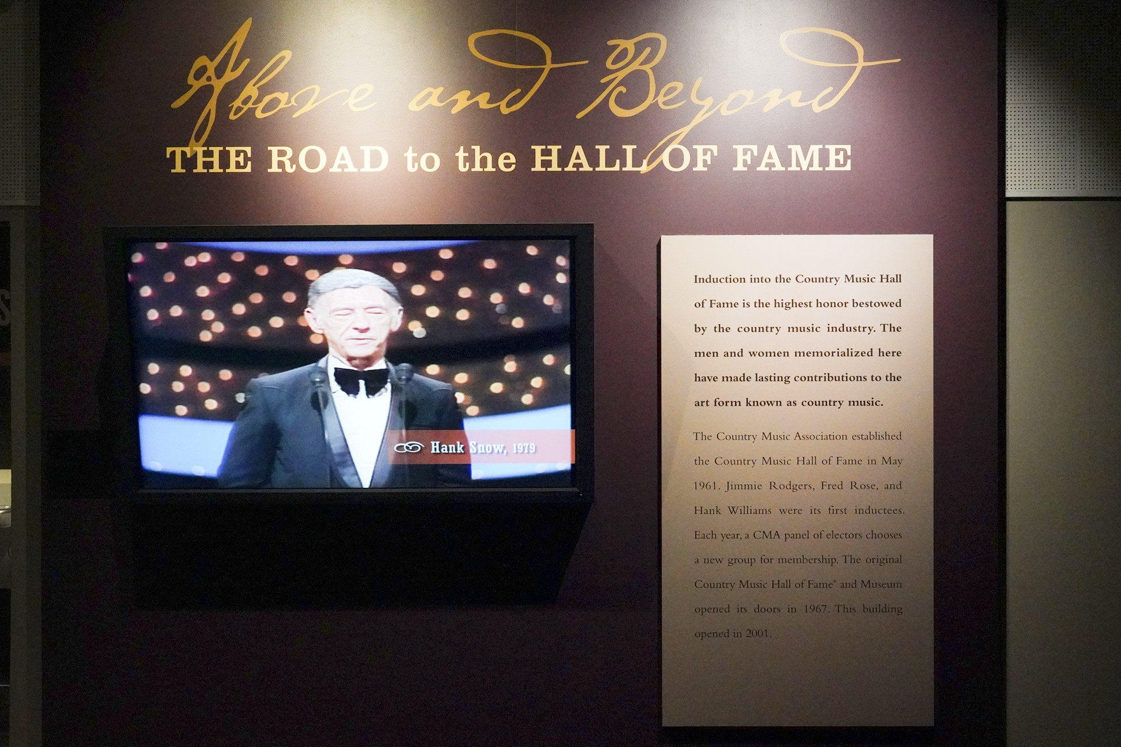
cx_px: 552
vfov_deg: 38.9
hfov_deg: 55.8
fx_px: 1059
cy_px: 371
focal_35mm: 34
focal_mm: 33
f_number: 11
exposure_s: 1/80
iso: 16000
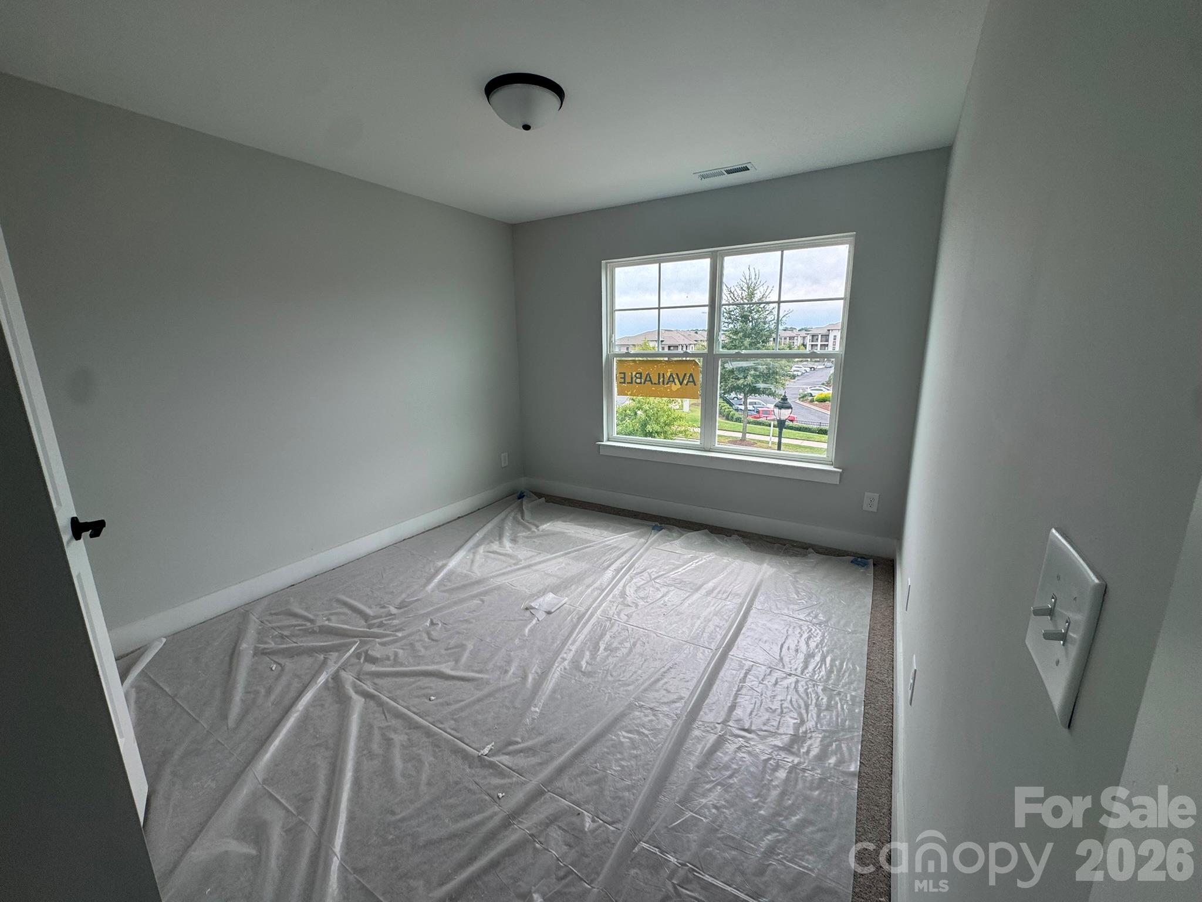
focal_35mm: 14
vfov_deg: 85.7
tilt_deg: -13.4
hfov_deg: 102.1
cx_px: 601
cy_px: 451
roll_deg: -0.3
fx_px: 486
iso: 40
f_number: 2.2
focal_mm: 2.22
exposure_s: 1/207
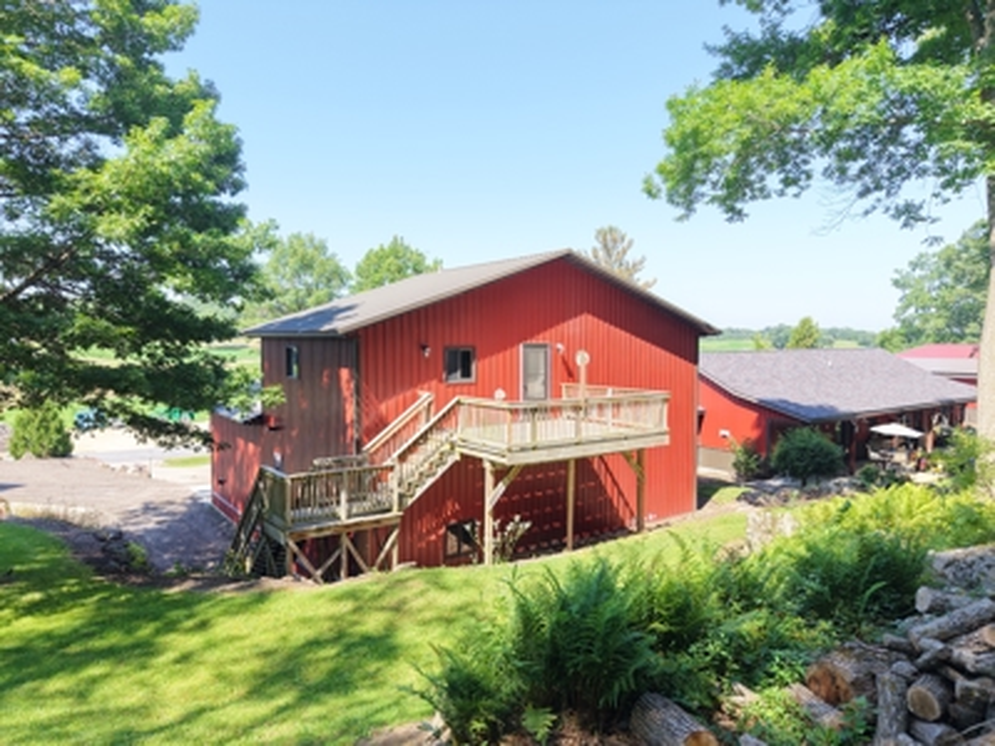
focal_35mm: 24
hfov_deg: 71.6
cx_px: 498
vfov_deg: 56.8
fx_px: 690
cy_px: 373
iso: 410
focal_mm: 8.67
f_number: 1.8
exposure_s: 1/1000
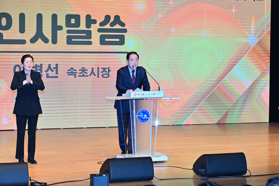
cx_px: 137
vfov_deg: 14.2
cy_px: 84
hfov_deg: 21.2
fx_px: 744
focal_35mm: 96
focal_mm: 86
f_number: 6.3
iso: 640
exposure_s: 1/200
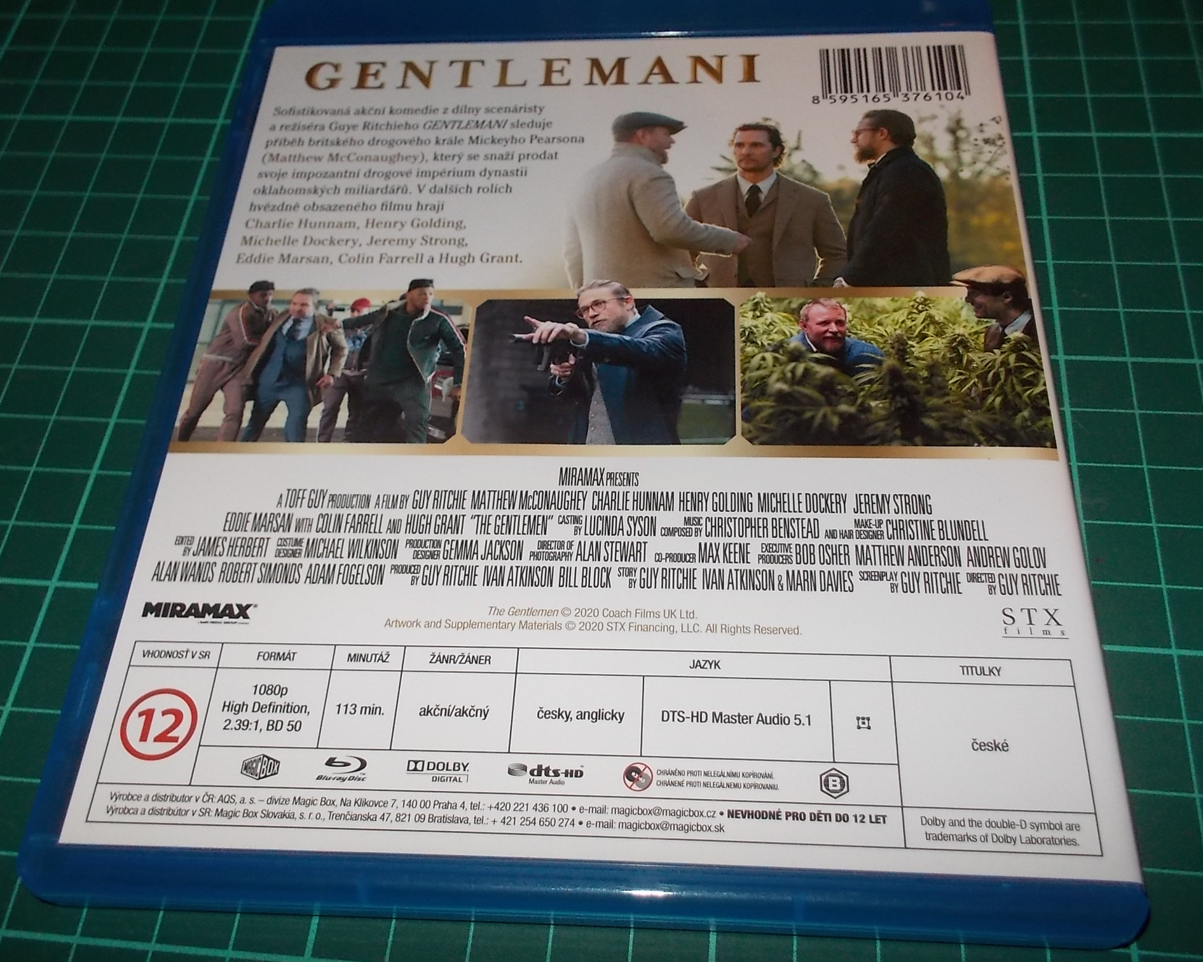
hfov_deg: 52.8
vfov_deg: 43.3
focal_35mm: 34
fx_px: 1210
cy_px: 488
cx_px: 586
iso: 200
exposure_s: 1/30
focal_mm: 4.1
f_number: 3.3
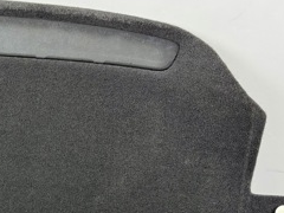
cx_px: -53
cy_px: 200
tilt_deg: -29.7
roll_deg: +2.8
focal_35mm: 64
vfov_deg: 22.3
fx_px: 525
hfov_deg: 26.9
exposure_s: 1/100
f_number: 1.78
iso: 200
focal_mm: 6.76
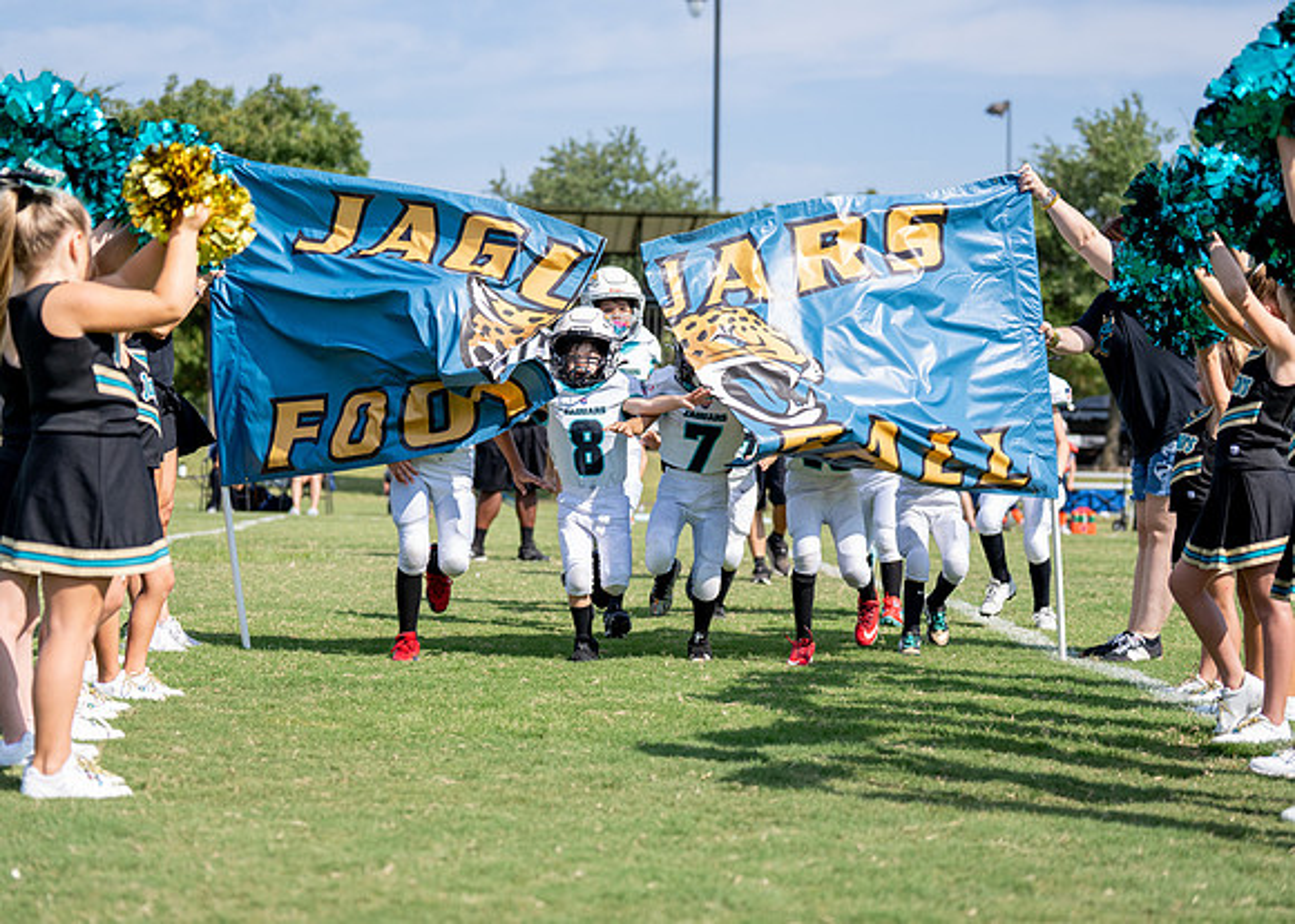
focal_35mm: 79
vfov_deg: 18.1
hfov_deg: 25.1
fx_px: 2905
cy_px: 496
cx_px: 660
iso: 200
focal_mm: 70
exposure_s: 1/2500
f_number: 2.8
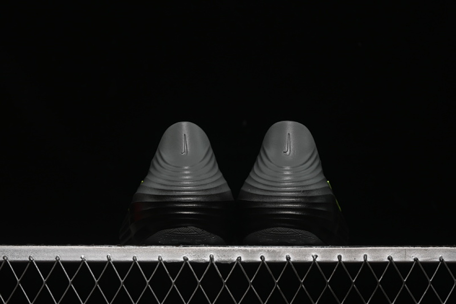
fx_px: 950
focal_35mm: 75
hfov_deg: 27.0
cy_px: 152
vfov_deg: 18.2
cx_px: 228
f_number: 6.3
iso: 160
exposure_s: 1/60
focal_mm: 50
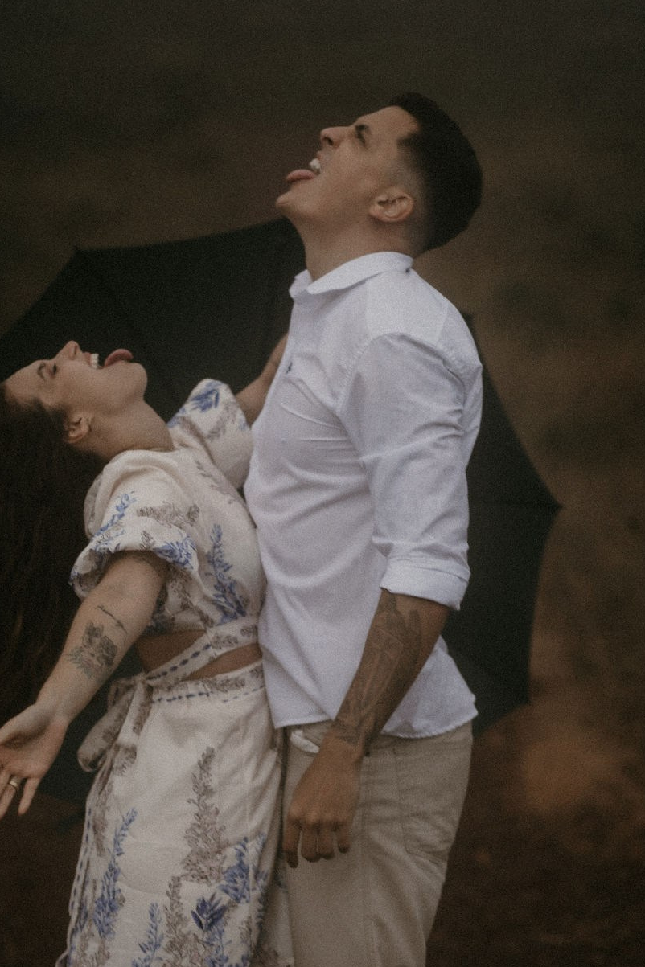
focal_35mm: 106
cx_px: 278
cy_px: 570
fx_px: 2849
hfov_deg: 12.9
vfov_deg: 19.3
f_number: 2.5
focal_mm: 85
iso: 160
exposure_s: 1/320
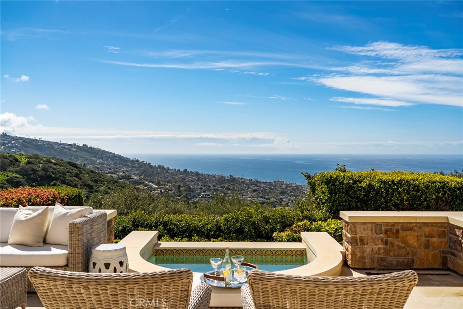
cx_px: 232
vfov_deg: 41.1
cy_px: 154
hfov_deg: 58.7
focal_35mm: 32
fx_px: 412
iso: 400
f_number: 7.1
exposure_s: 1/8000
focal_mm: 32
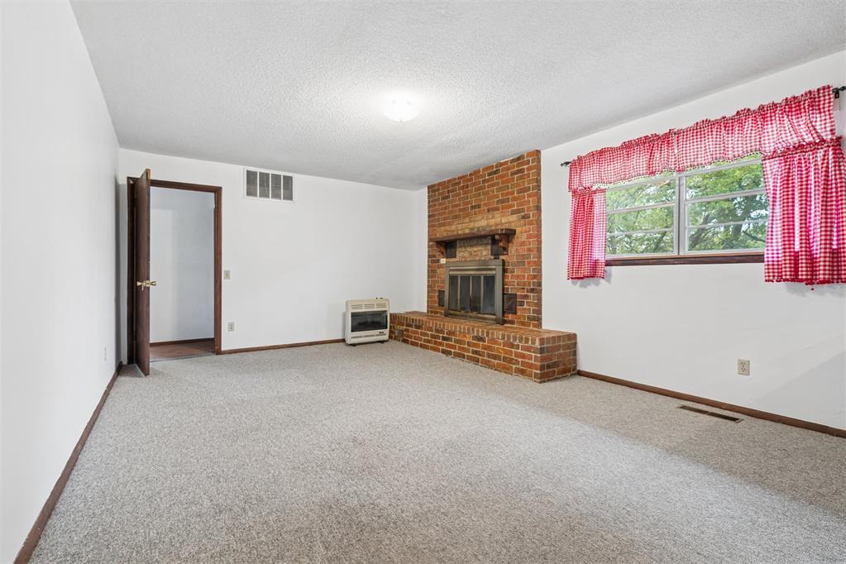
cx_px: 423
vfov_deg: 73.7
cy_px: 282
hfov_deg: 96.7
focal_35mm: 16
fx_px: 376
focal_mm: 16
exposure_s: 1/2
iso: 200
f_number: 8
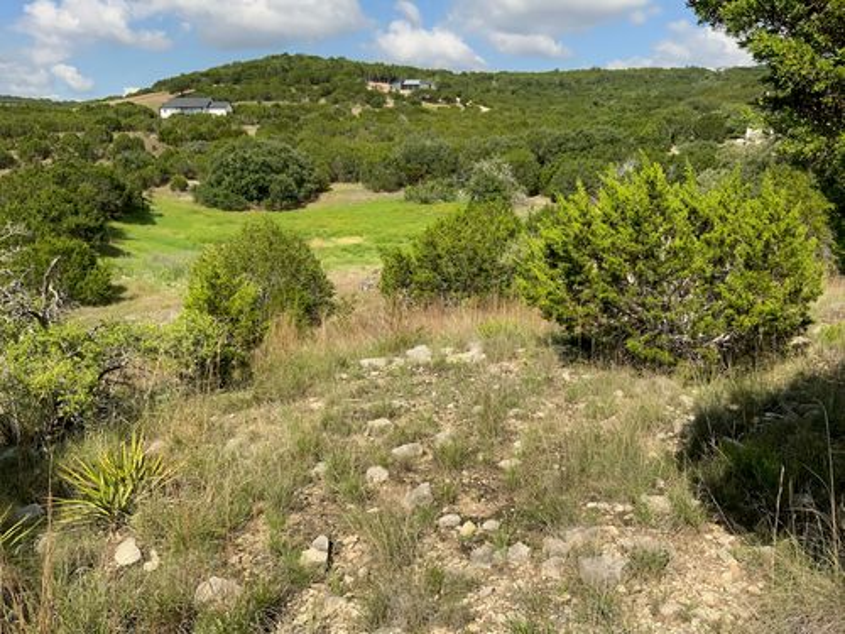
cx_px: 422
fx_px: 708
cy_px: 317
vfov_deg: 48.2
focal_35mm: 29
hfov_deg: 61.7
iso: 16
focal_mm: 3
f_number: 1.8
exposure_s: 1/1577
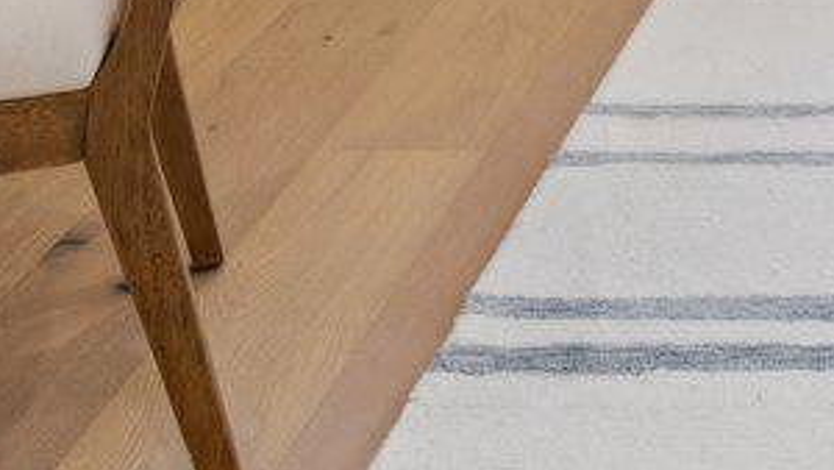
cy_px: -877
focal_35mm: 100
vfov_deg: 9.7
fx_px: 2212
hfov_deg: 18.7
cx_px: 1279
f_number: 10
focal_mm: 14
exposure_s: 1/20
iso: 320
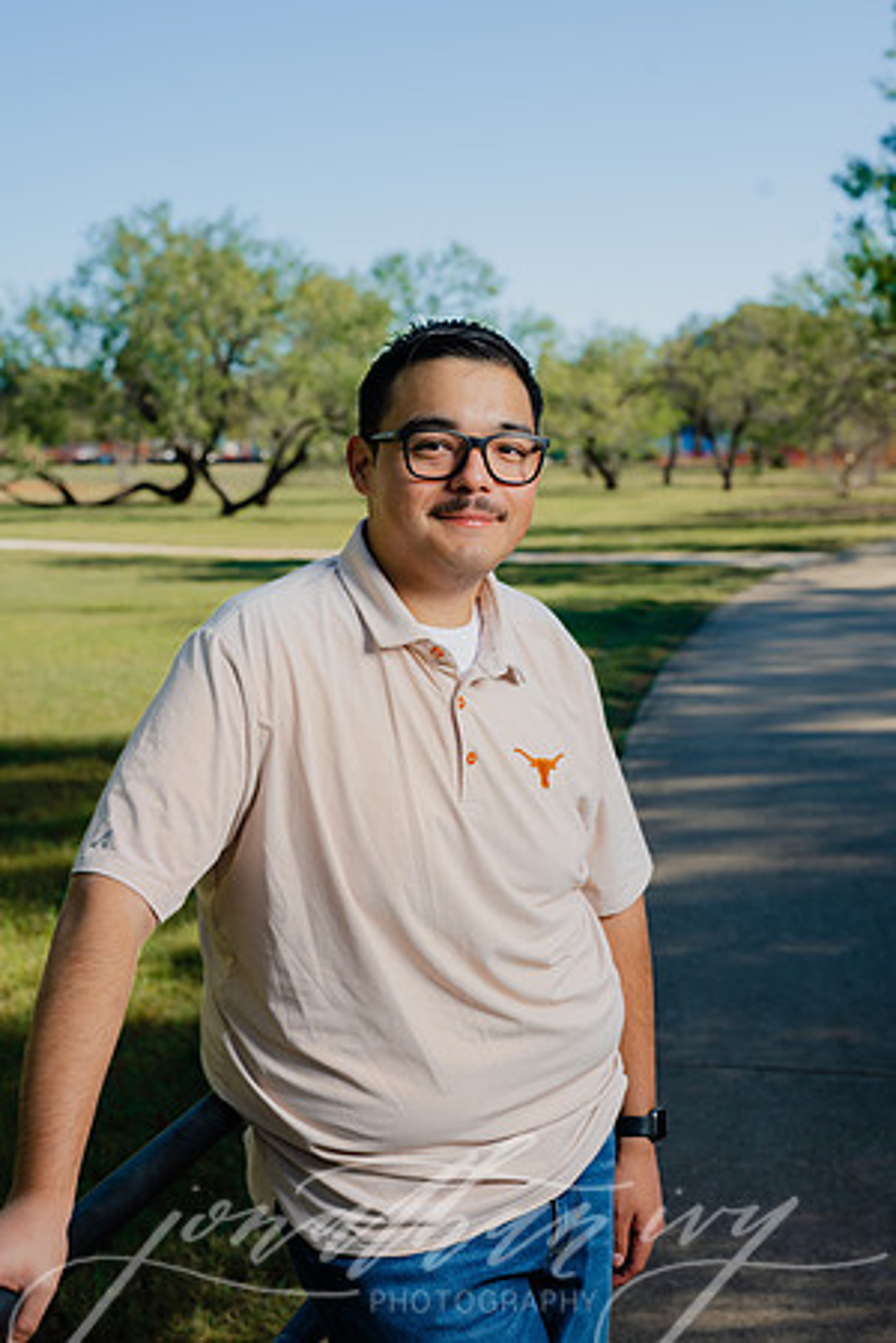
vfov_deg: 39.6
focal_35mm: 50
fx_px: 1867
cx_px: 448
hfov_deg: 27.0
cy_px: 672
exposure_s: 1/200
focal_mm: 50
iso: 64
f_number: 5.6
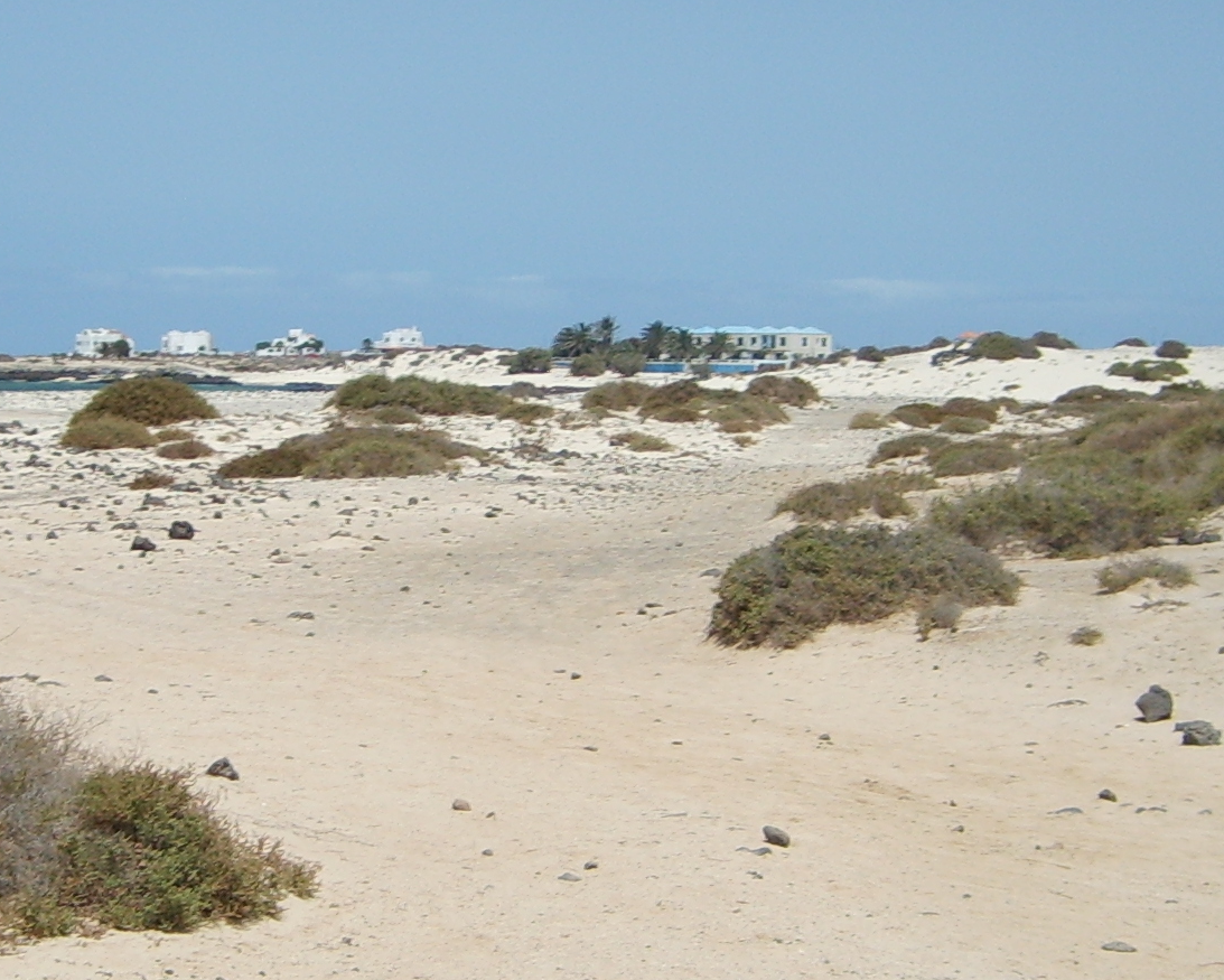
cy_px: 492
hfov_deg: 23.8
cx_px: 433
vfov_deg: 19.2
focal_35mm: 80
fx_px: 2899
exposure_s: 1/350
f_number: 7.1
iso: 50
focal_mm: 5.8
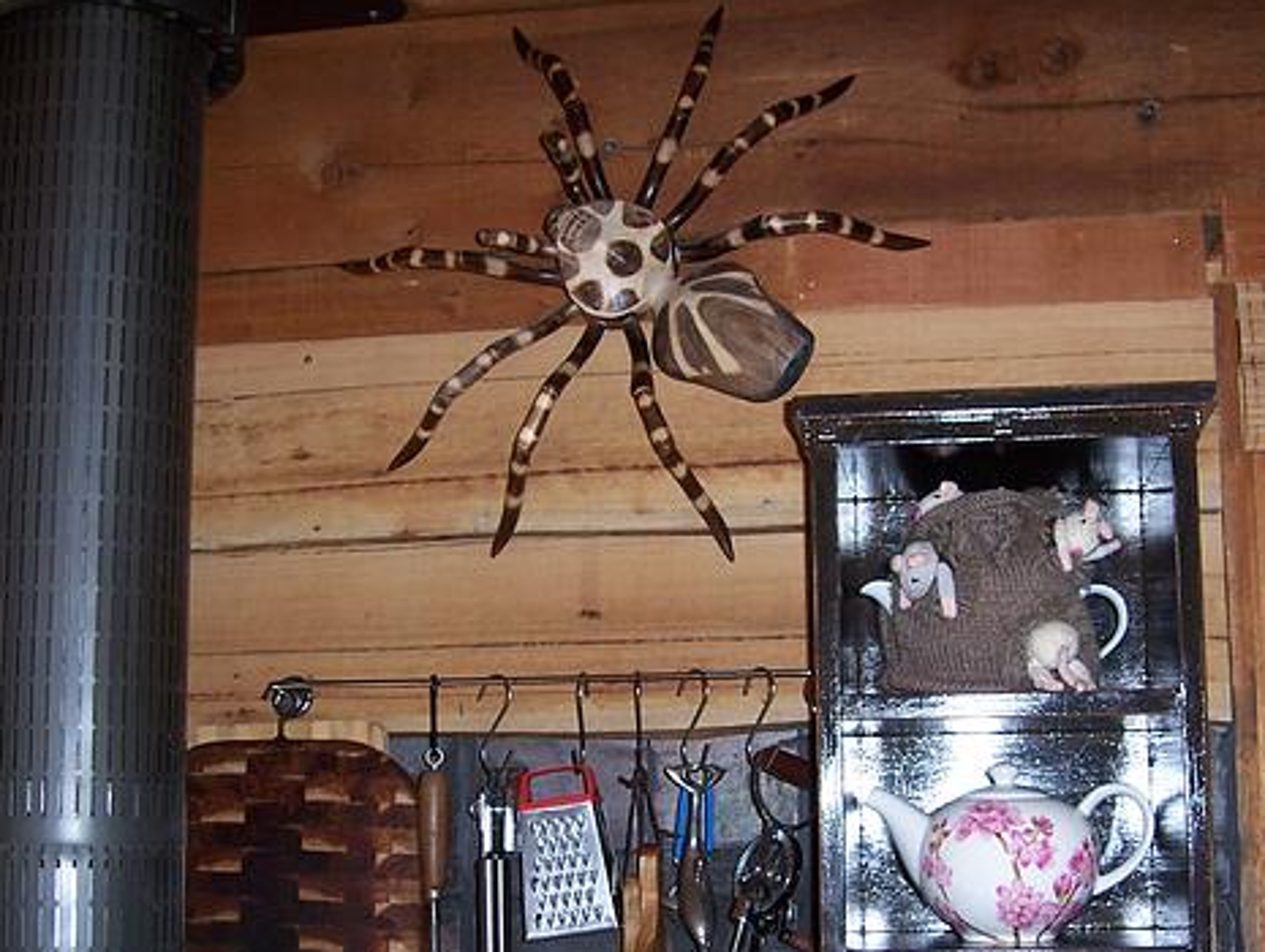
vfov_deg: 30.1
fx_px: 1756
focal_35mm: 48
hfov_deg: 39.6
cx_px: 664
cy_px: 624
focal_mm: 6
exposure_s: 1/60
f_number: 3
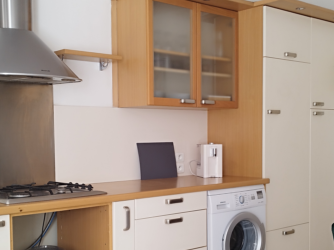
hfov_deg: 37.5
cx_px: 162
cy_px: 173
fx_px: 492
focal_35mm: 51
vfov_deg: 28.3
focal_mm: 5.89
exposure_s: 1/50
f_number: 1.89
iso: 110
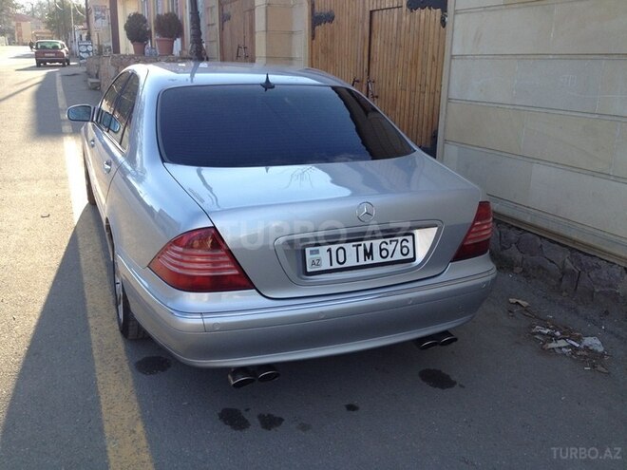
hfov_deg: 52.6
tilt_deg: -18.7
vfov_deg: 40.7
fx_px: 634
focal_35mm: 35
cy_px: 235
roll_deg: -2.5
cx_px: 314
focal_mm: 4.28
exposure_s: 1/389
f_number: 2.4
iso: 50
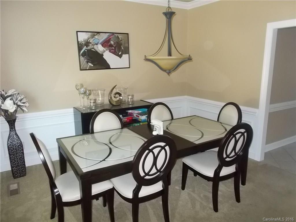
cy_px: 111
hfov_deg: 67.3
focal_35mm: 26
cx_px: 148
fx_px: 222
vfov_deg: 53.1
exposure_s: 1/25
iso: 400
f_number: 3.2
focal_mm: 4.6
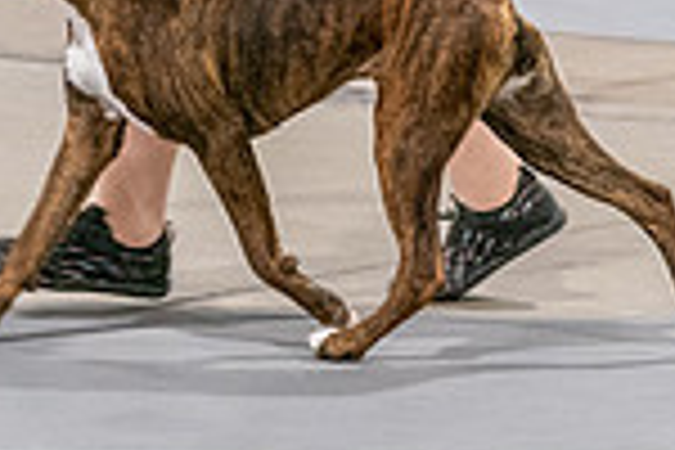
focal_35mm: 457
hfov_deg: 4.5
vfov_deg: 3.0
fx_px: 8568
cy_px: -124
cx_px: 32
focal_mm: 118
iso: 6400
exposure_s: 1/250
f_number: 3.2
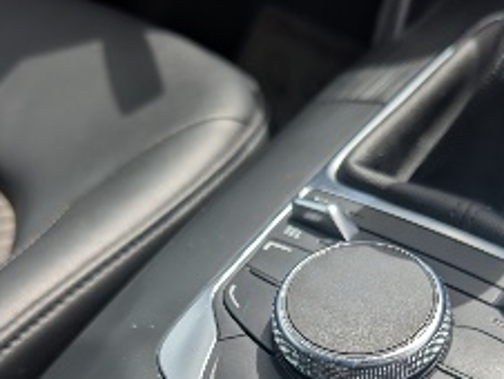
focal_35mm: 44
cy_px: 337
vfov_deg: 31.5
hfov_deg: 42.6
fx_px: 641
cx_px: 317
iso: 49
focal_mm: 6.9
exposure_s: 1/1259
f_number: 1.68
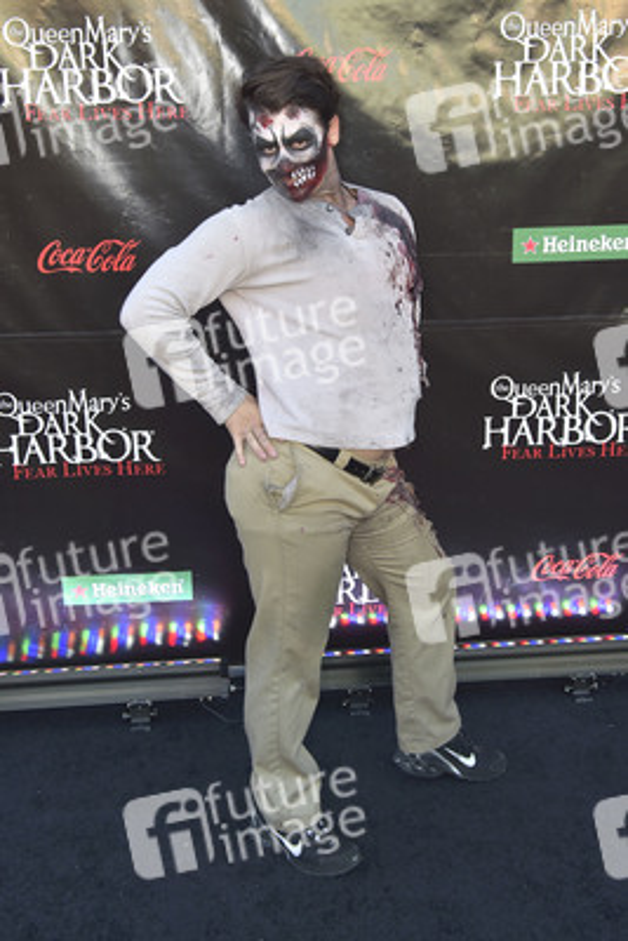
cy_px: 470
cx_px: 314
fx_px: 993
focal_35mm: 38
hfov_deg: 35.1
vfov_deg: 50.7
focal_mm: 38
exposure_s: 1/320
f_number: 4.5
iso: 250
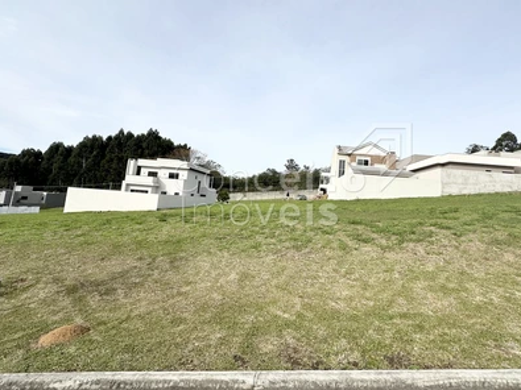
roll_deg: -4.2
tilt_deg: +6.6
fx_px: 256
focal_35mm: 17
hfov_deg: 90.6
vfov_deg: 74.5
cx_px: 293
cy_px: 174
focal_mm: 2.22
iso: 50
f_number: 2.2
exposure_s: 1/2506
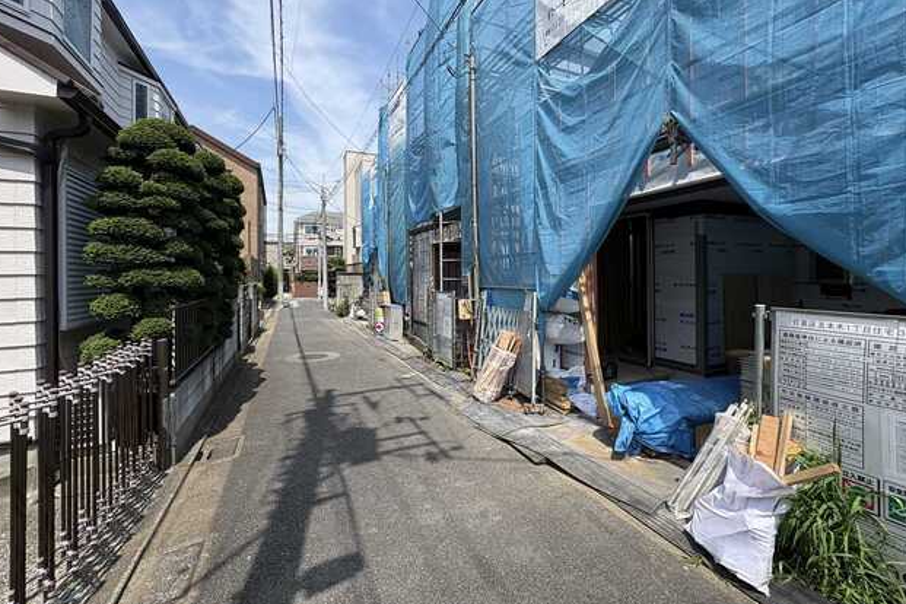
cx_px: 445
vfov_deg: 77.2
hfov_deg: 100.4
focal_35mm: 15
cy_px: 276
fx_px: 377
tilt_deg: +1.0
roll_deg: +1.0
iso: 50
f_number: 2.2
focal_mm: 2.22
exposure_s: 1/1346
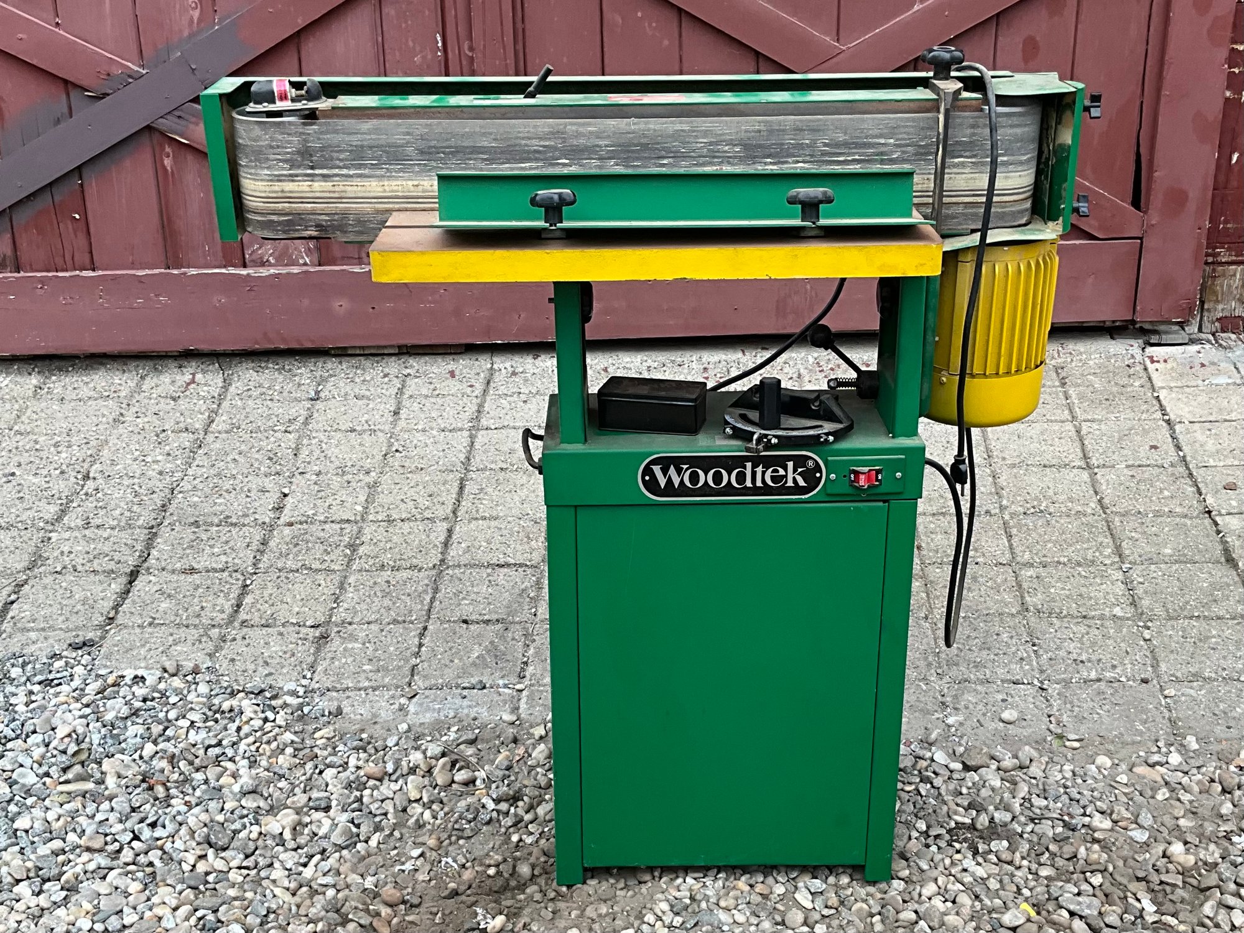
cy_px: 466
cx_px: 622
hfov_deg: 61.7
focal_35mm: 29
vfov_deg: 48.2
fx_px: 1042
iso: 25
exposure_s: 1/287
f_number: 1.8
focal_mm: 3
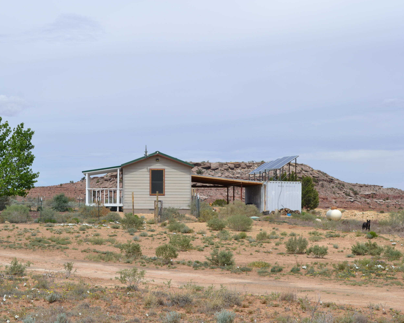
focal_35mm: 75
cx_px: 160
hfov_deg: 25.3
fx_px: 897
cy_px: 162
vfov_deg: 20.4
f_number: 9
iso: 100
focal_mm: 44
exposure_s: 1/320
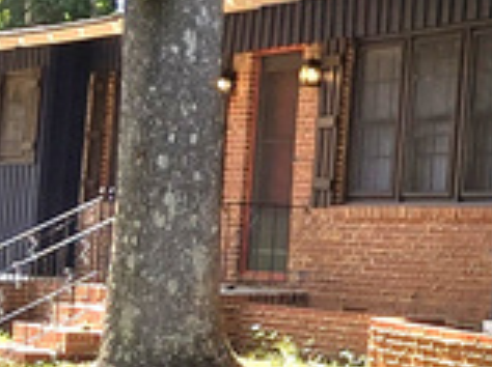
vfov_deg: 22.2
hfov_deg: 22.0
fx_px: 937
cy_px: 156
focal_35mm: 66
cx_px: 813
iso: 50
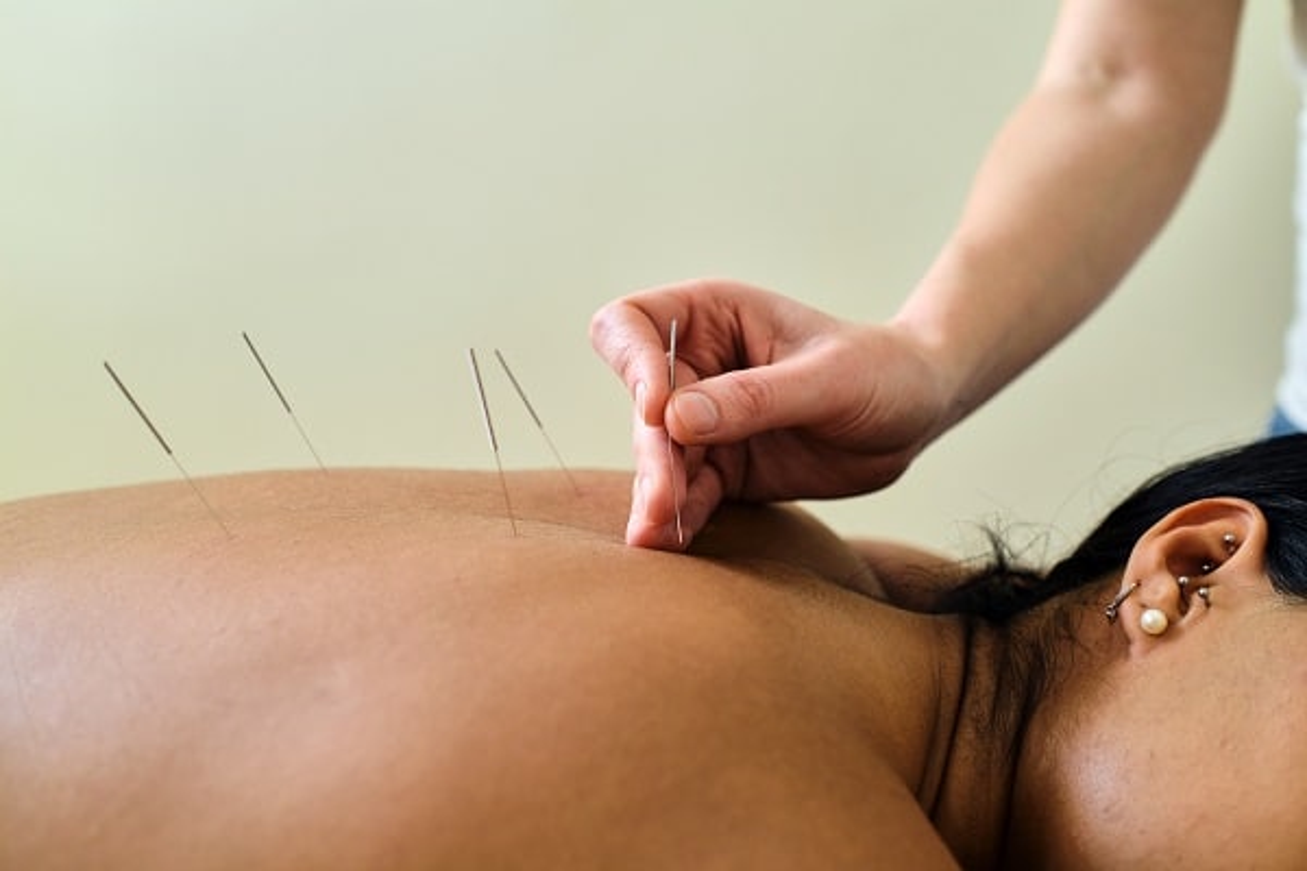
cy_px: 436
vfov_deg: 37.9
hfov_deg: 54.4
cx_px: 654
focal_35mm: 35
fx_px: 1271
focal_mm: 23
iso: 800
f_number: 2.8
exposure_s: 1/200
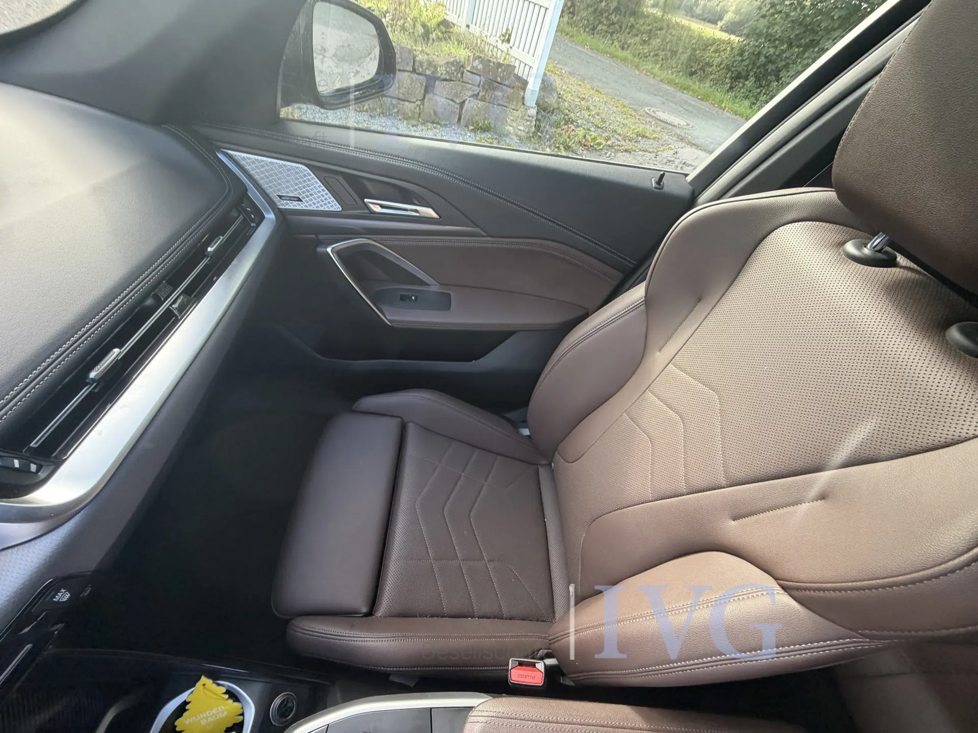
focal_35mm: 14
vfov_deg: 85.7
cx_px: 489
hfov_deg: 102.1
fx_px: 396
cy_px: 366
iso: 125
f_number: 2.2
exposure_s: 1/121
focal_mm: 2.22
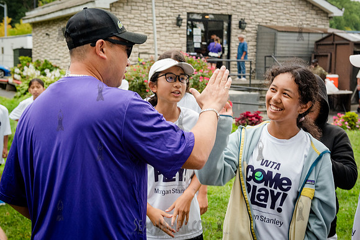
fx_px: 543
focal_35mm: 54
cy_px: 133
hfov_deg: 36.7
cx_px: 191
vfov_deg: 24.9
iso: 1600
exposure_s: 1/500
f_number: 5
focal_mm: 42
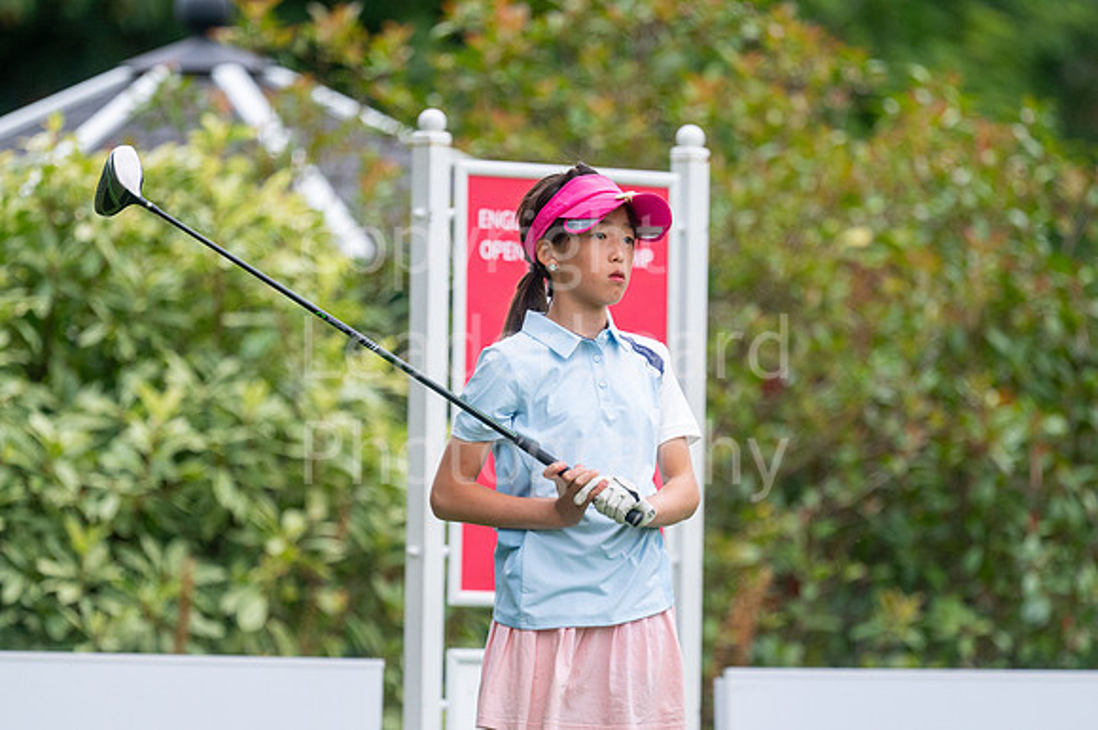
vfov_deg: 3.1
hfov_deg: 4.6
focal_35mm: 450
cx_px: 549
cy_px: 365
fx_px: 13717
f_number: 4
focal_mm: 300
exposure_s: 1/800
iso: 500
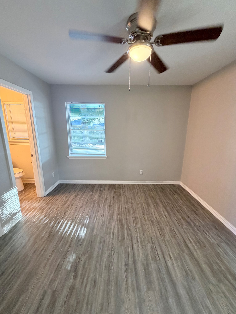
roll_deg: -0.9
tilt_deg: -11.9
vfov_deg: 102.1
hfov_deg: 85.7
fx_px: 127
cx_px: 118
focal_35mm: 14
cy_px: 157
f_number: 2.2
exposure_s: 1/60
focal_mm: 2.22
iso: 320
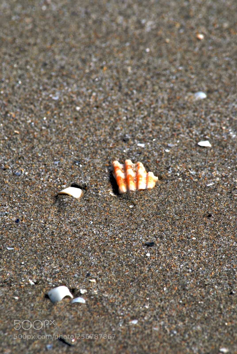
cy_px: 177
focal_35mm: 450
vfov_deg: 4.6
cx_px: 118
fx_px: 4431
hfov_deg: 3.1
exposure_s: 1/125
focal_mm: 300
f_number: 20
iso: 100
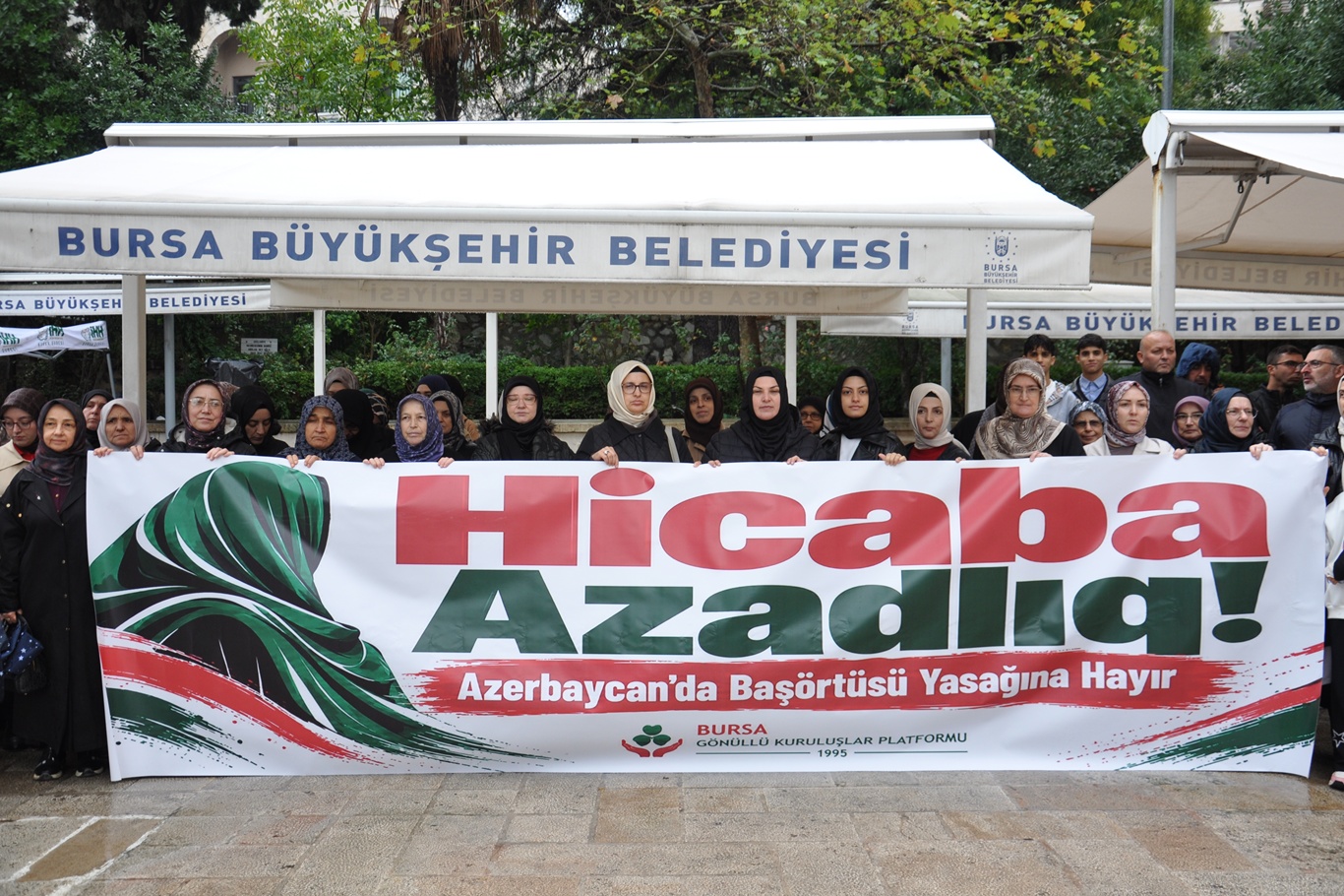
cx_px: 672
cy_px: 448
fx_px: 1232
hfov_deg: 57.2
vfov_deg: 40.0
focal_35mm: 33
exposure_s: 1/125
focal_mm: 22
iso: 280
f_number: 5.6
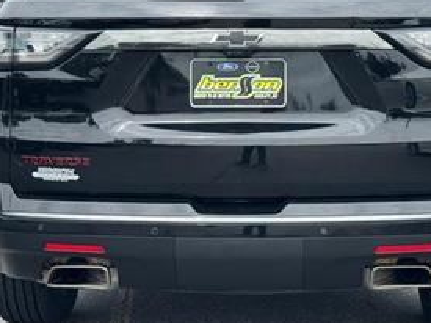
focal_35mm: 88
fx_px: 1095
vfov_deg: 16.7
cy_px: 78
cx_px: 241
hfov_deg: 22.3
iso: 64
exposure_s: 1/1681
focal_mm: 6.76
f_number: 1.78
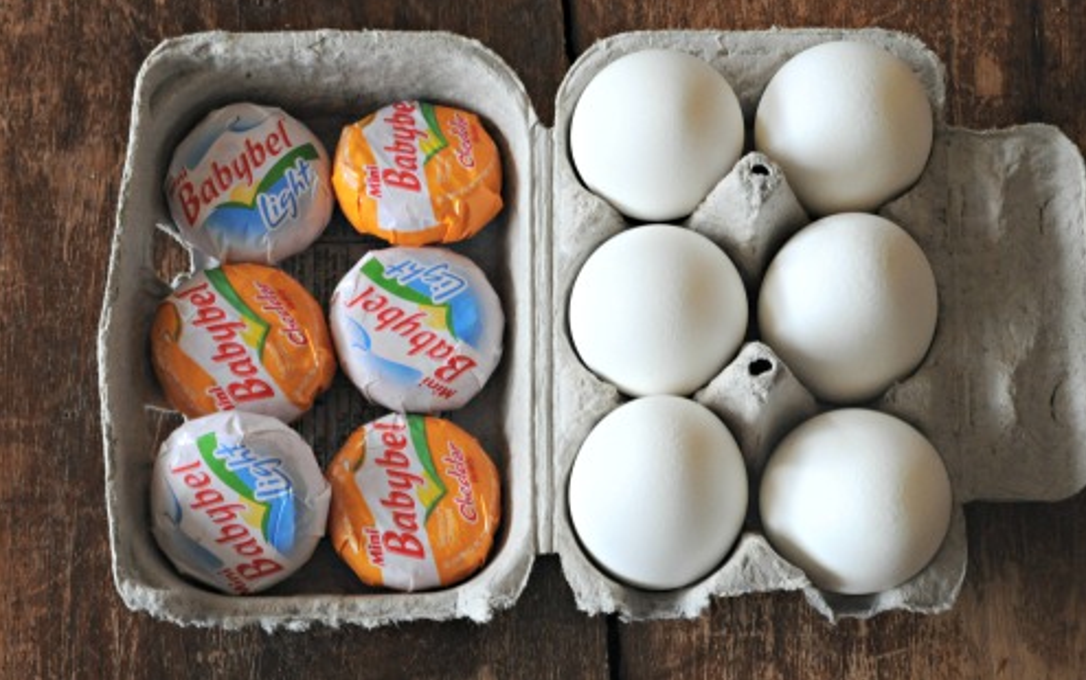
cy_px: 318
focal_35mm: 74
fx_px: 2191
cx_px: 546
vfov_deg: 17.6
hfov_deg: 27.8
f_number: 18
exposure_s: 1/13
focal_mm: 48
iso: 1000
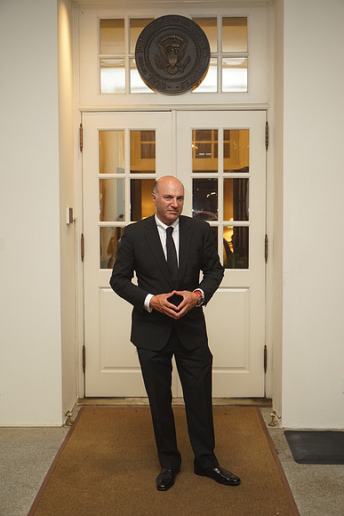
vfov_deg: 45.4
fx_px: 616
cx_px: 172
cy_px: 258
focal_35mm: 43
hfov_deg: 31.2
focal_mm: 43
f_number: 4
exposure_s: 1/125
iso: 1600
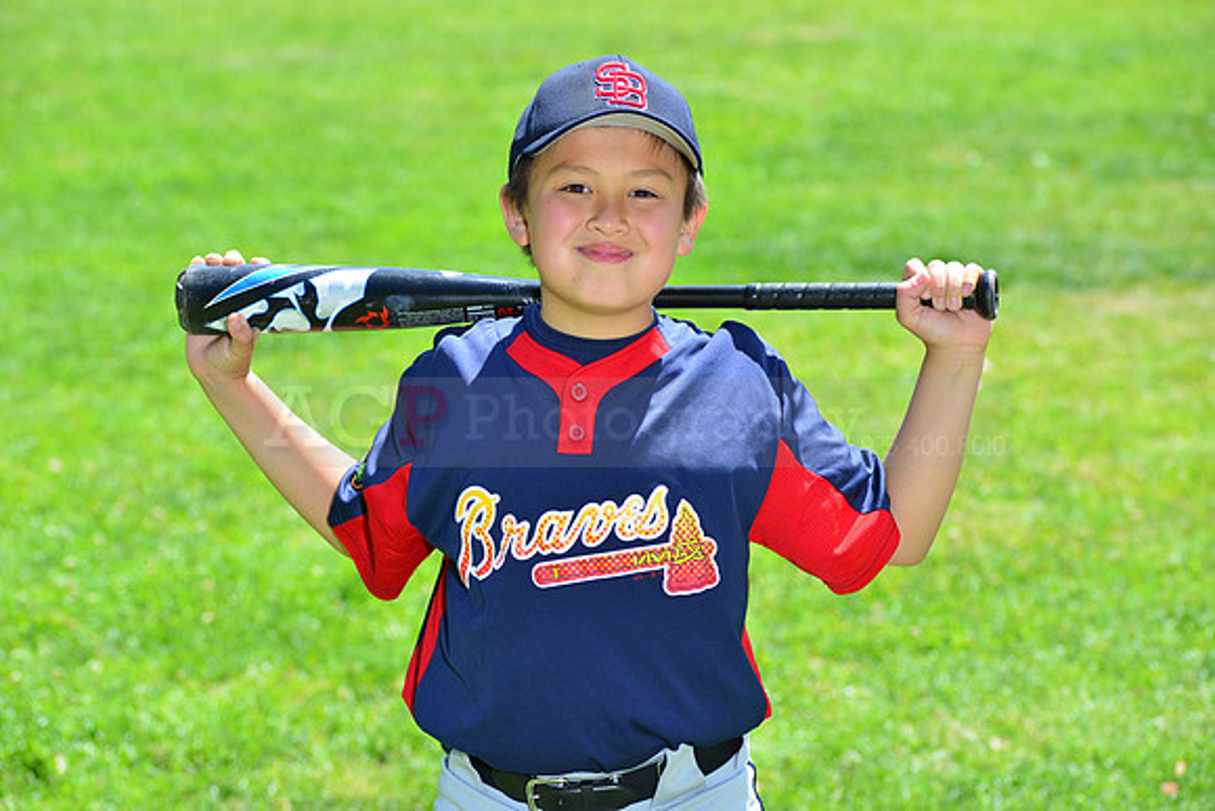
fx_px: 4557
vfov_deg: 10.2
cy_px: 406
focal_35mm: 135
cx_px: 608
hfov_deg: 15.2
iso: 200
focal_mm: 135
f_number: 8
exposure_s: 1/200
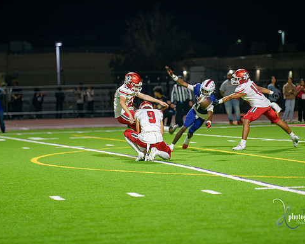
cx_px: 157
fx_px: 1742
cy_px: 122
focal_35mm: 193
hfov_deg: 10.0
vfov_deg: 8.0
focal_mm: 170
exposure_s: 1/250
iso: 2000
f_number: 2.8
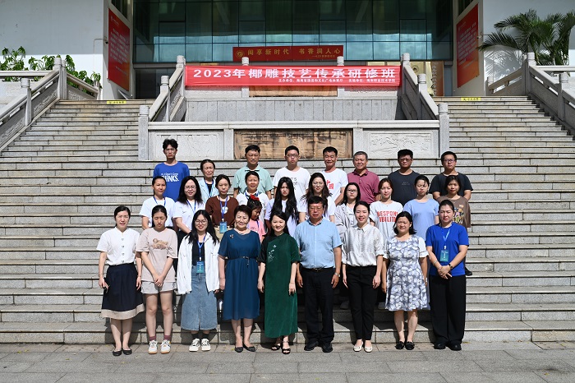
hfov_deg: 54.5
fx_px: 559
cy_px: 192
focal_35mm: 35
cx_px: 288
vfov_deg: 37.8
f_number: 14
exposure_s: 1/125
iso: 64
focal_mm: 35
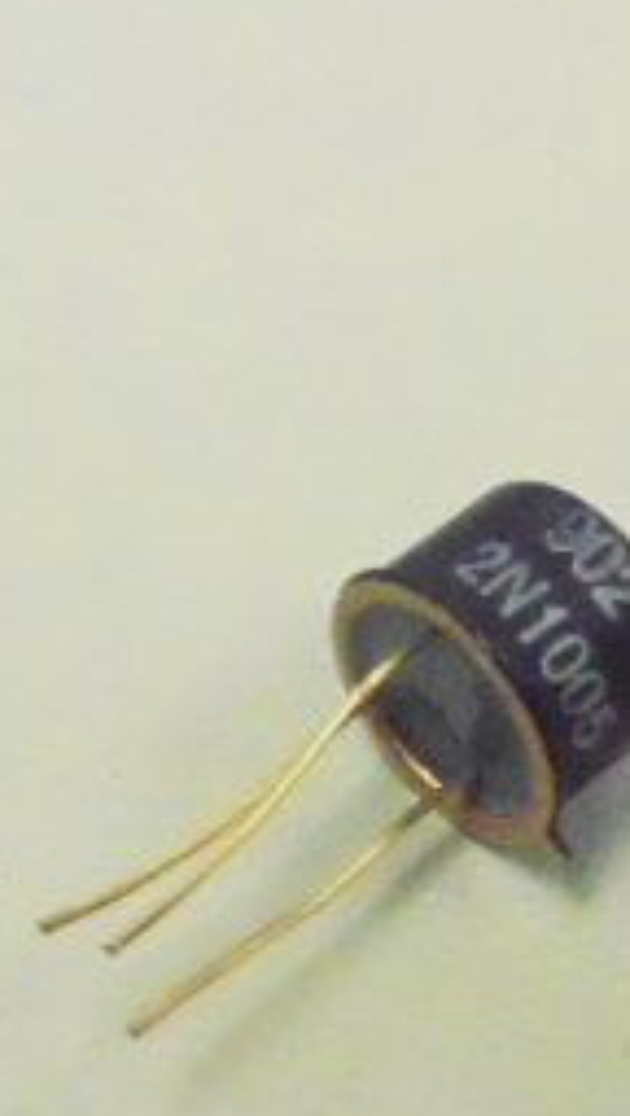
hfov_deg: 10.8
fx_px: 3316
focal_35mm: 112
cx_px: 442
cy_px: 639
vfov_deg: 19.1
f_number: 3.6
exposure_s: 1/640
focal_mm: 7.4
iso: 3200
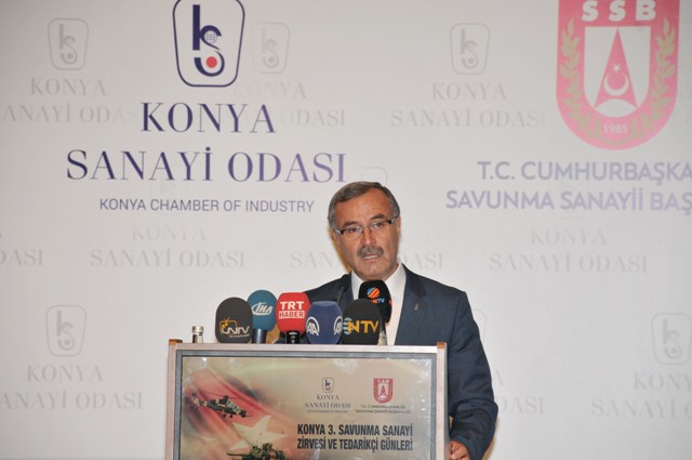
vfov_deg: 6.5
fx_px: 4032
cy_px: 230
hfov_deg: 9.8
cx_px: 346
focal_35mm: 210
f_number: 6.3
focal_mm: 140
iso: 640
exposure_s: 1/60
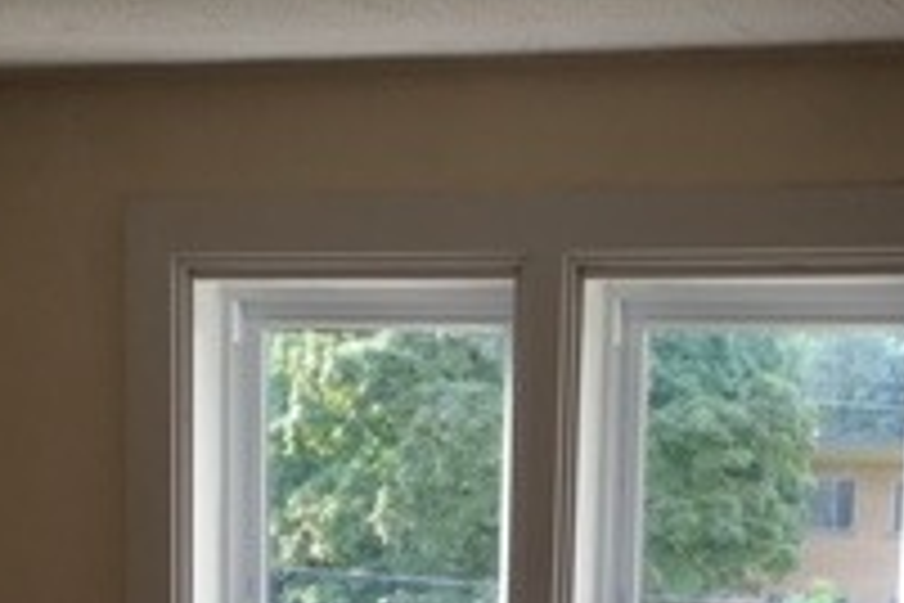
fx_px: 2410
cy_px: 927
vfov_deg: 13.4
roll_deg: -1.5
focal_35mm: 96
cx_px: 454
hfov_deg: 21.2
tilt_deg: -8.6
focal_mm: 4.15
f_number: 2.2
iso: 40
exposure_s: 1/120
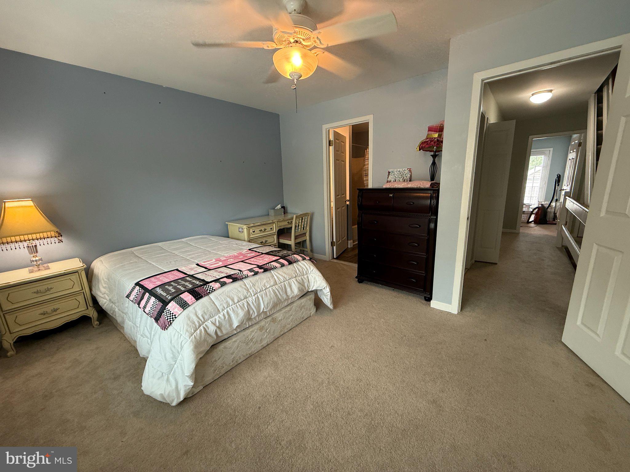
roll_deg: +1.3
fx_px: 255
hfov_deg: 102.1
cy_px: 236
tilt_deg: -11.8
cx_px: 315
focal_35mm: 14
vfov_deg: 85.7
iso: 160
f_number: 2.2
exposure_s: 1/60
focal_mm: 2.22
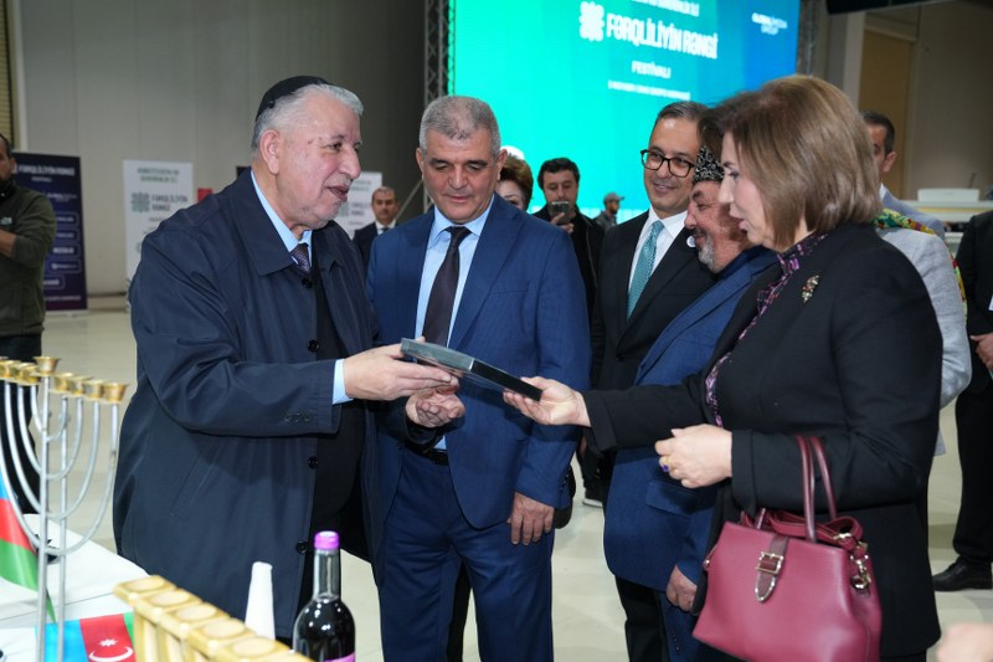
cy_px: 331
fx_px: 1103
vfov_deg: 33.4
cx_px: 496
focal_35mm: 40
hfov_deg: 48.5
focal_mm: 40
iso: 2500
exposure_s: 1/200
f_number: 4
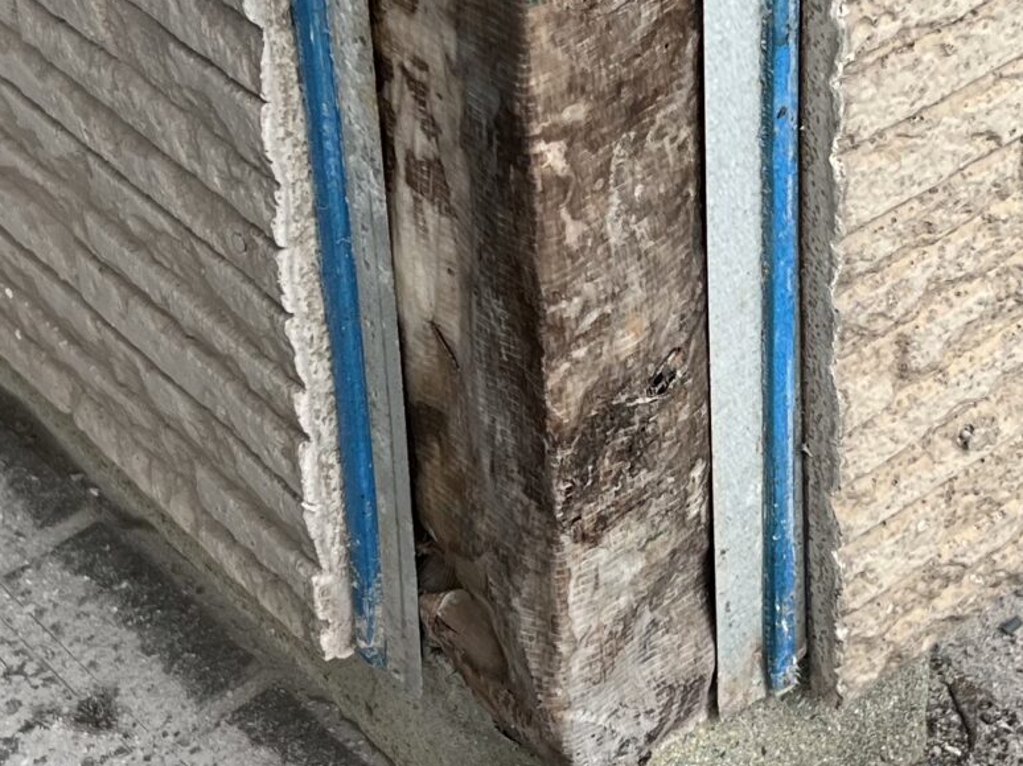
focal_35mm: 86
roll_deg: +0.6
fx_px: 2541
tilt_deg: -37.5
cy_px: 288
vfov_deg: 17.1
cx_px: 689
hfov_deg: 22.7
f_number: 1.5
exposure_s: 1/1311
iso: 50
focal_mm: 5.7
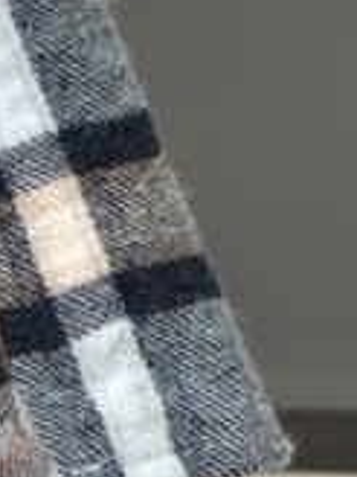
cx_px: -778
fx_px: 5143
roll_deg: -0.7
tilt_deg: -0.6
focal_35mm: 374
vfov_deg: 5.1
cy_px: -893
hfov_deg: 3.8
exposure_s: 1/60
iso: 100
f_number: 1.78
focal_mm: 6.76
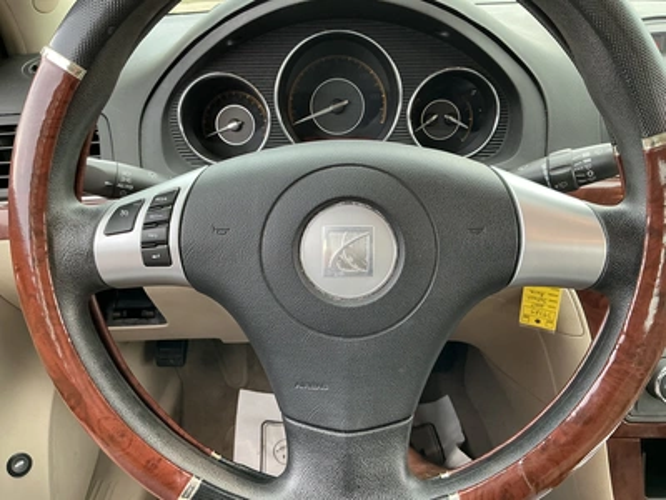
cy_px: 250
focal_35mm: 28
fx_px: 539
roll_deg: +2.8
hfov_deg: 63.4
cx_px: 333
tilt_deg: -27.7
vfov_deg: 49.7
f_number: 1.8
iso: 80
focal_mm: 3
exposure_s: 1/60
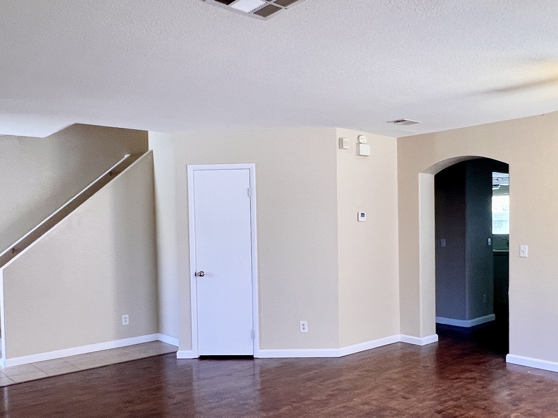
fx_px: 484
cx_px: 293
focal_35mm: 30
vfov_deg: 46.6
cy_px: 248
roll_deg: +0.9
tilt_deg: -3.7
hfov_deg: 59.9
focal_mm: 1.57
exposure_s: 1/120
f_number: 1.8
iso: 160
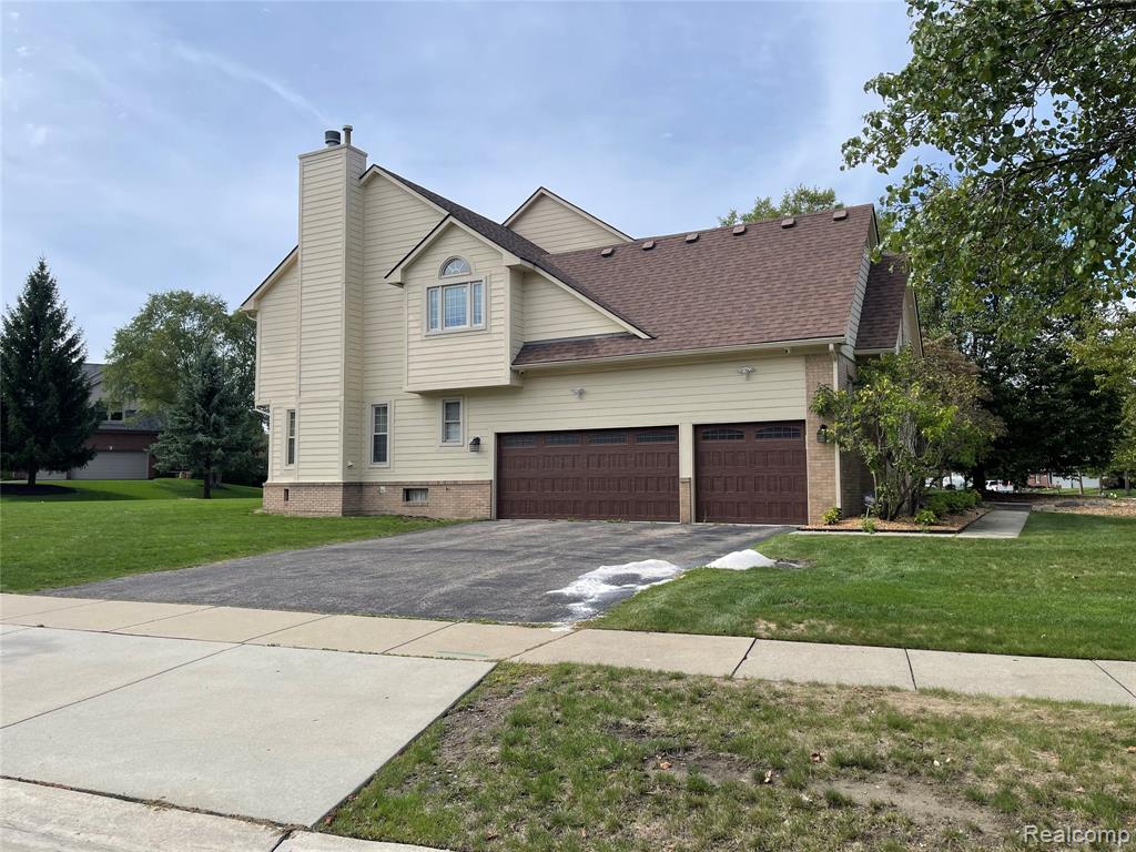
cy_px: 426
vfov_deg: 54.9
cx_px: 568
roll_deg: +0.1
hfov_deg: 69.4
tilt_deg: +3.5
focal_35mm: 25
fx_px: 820
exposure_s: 1/3257
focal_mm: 5.1
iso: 32
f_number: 1.6
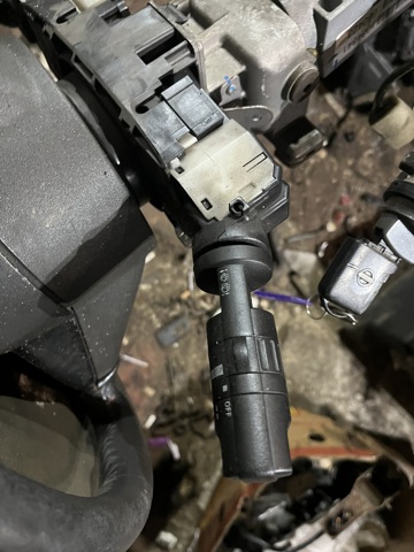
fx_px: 415
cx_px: 207
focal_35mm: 26
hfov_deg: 53.1
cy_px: 276
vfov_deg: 67.3
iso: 500
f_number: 1.6
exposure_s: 1/25
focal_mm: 5.1
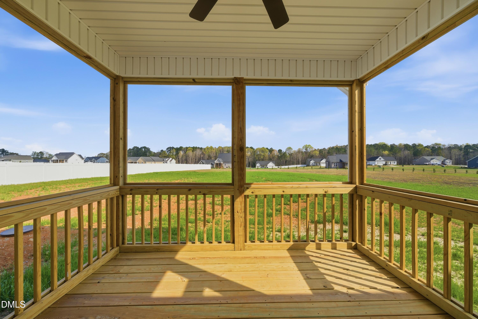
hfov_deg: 112.6
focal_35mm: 12
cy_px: 160
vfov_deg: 90.1
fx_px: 159
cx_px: 239
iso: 80
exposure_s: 1/640
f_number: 7.1
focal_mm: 12
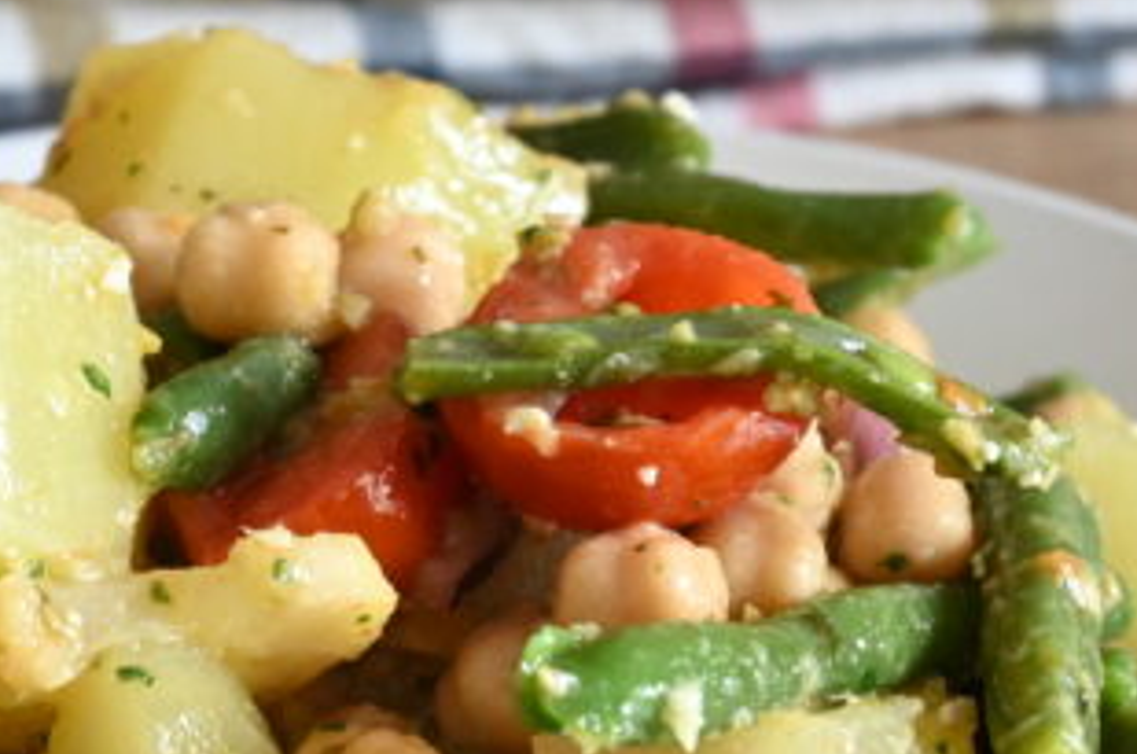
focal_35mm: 161
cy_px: 704
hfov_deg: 12.7
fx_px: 5077
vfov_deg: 8.5
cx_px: 258
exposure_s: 1/20
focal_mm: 46
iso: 640
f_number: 7.1
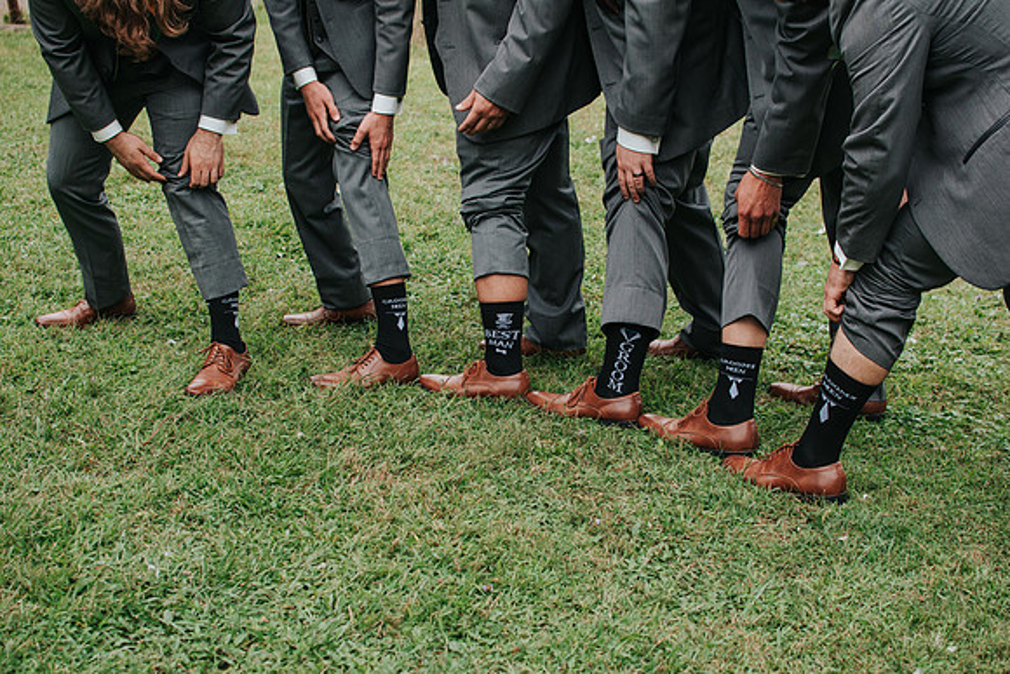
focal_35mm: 52
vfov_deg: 25.8
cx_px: 505
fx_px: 1473
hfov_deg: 37.8
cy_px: 337
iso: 200
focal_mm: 35
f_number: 3.2
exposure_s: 1/1600
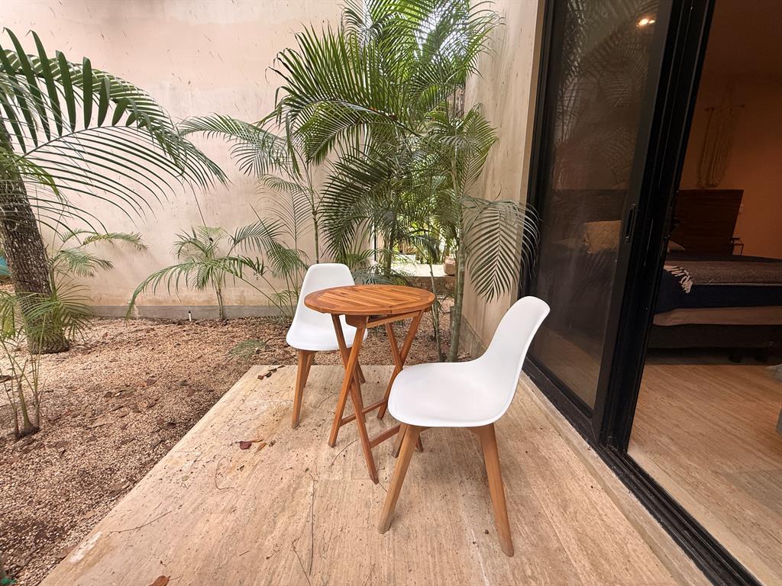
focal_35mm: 14
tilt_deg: -12.5
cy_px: 293
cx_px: 391
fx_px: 316
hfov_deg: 102.1
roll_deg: -0.5
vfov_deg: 85.7
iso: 160
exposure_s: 1/99
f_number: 2.2
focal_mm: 2.22
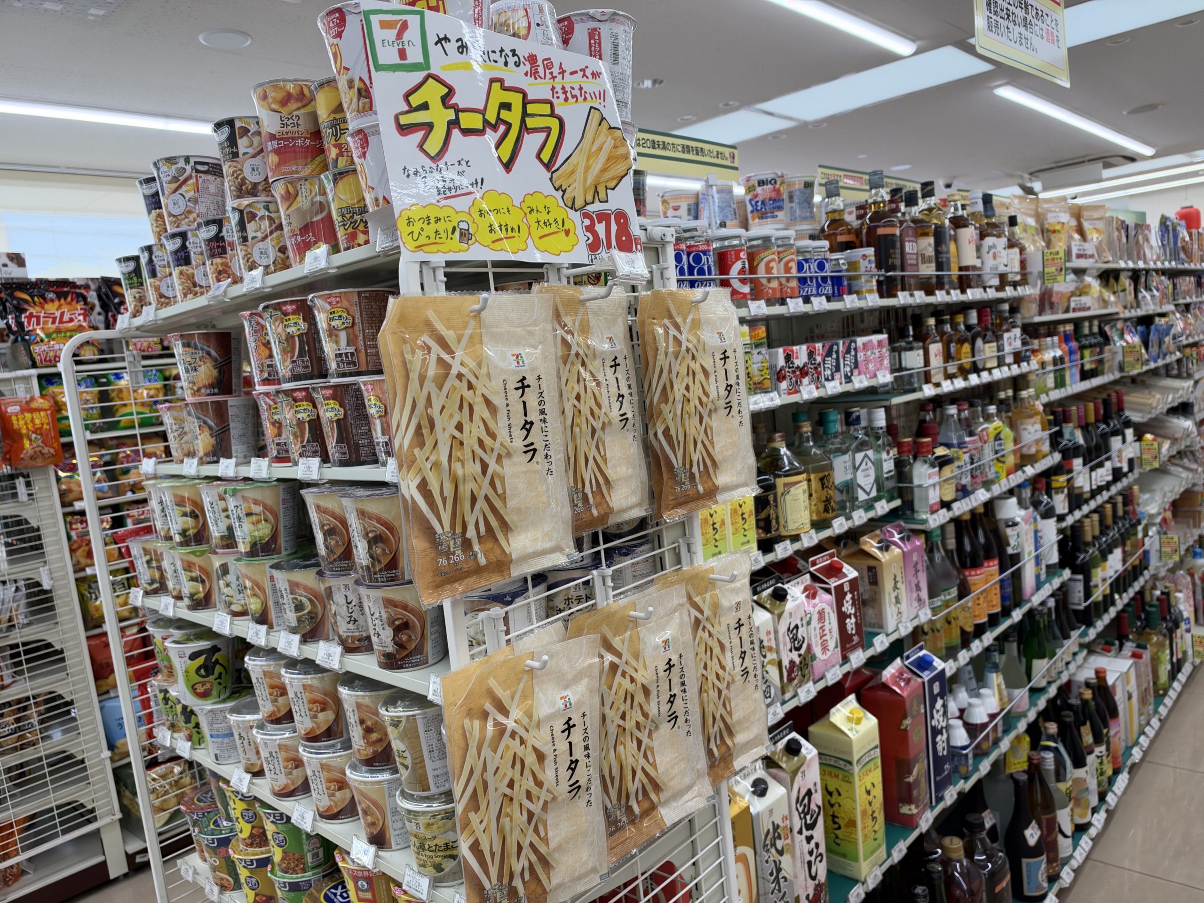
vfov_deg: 56.8
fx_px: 835
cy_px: 452
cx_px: 602
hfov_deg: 71.6
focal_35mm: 24
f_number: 1.8
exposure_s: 1/121
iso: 80
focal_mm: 6.93
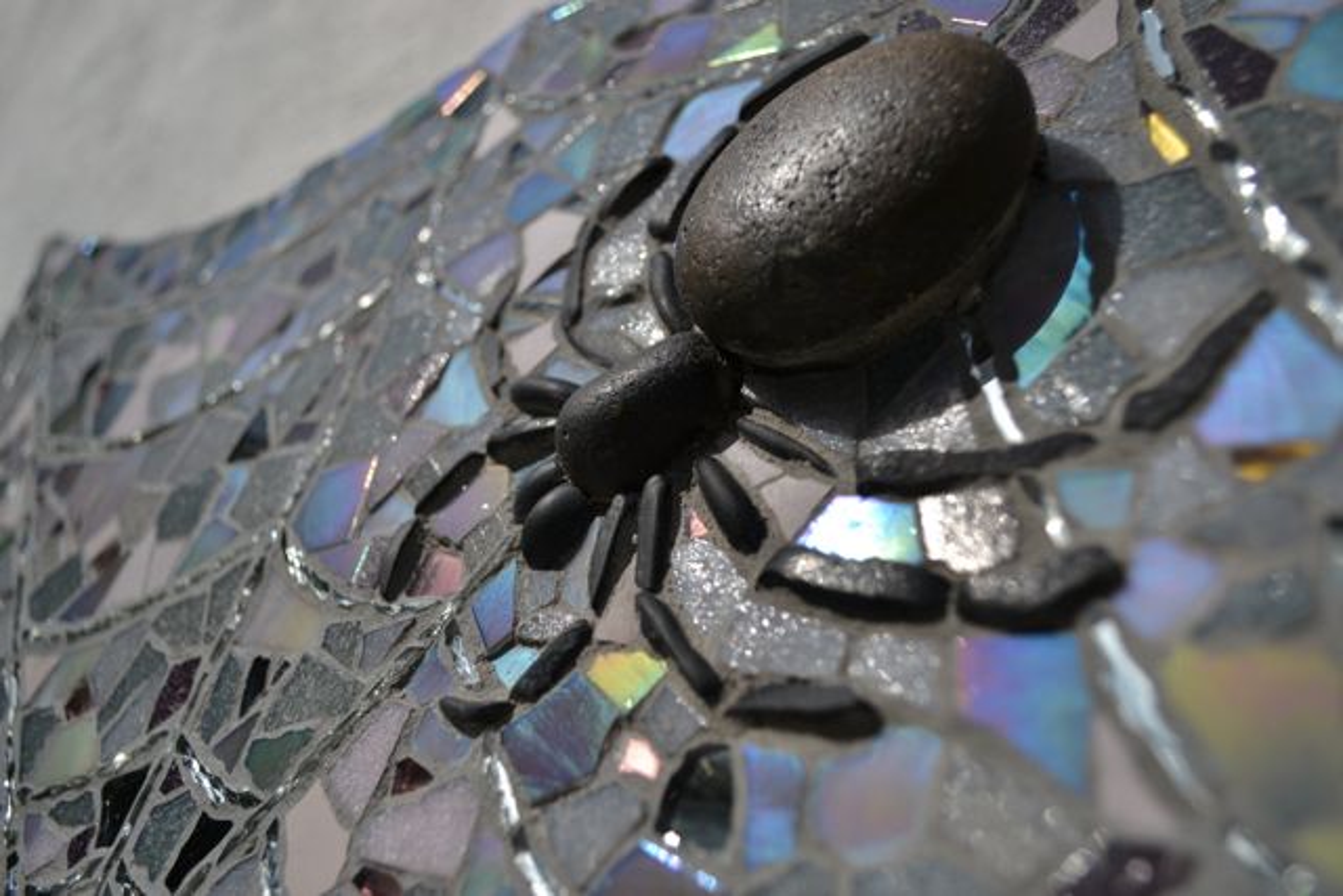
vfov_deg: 43.6
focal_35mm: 30
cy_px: 448
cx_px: 672
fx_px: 1119
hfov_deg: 61.9
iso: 100
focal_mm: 20
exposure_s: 1/2500
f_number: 3.8
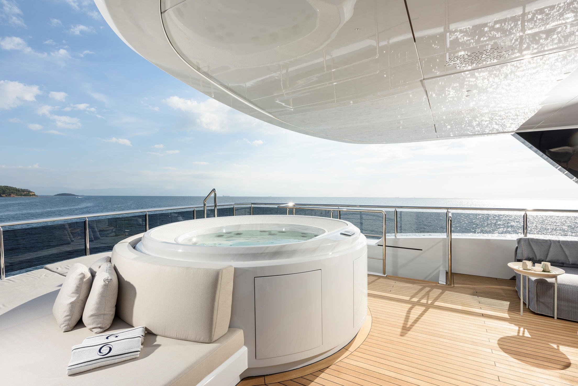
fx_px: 273
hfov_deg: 93.3
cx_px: 289
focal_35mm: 17
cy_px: 193
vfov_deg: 70.5
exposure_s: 1/160
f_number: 11
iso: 100
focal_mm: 17
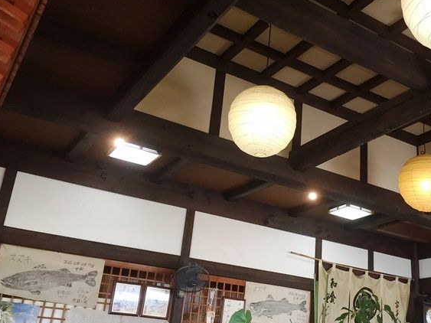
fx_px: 523
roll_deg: -5.0
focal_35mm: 42
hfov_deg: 44.0
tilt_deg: +21.1
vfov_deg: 34.3
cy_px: 164
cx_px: 297
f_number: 2.2
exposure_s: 1/30
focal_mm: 4.15
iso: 50
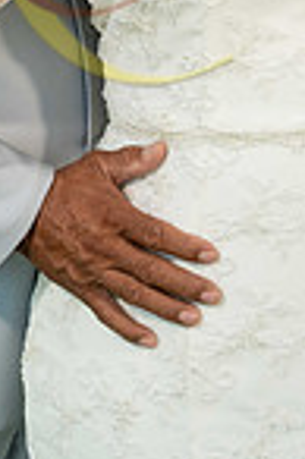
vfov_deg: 8.4
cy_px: -145
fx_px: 3070
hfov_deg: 5.7
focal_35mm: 241
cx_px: 101
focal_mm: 78
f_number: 4
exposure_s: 1/500
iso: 500
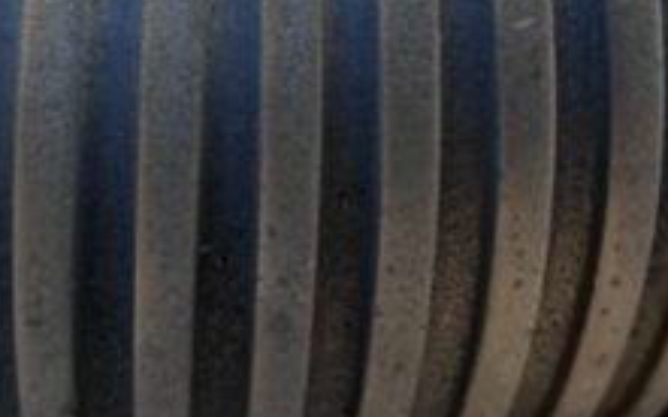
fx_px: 4295
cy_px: -323
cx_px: 239
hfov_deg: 8.9
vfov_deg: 5.5
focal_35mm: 236
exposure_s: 1/170
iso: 80
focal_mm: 6.86
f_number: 1.78
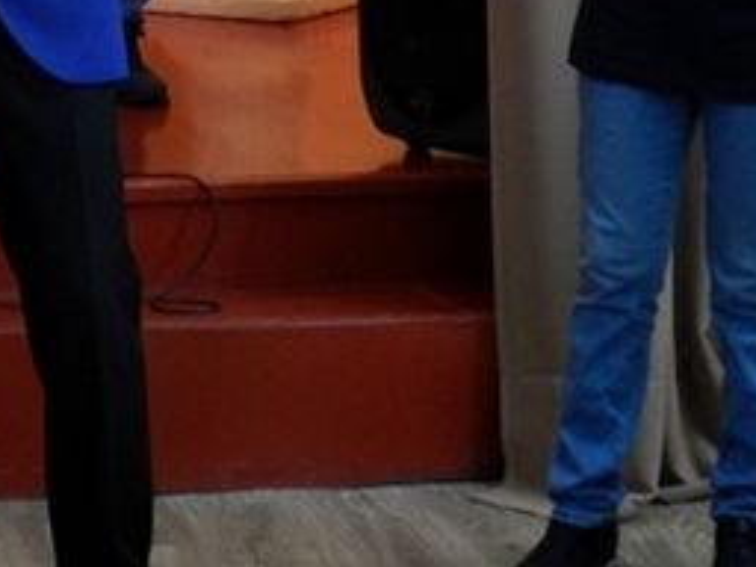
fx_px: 3341
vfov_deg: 9.3
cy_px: -372
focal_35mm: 153
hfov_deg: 12.8
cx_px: 35
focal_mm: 8.1
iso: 360
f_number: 4.2
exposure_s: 1/25
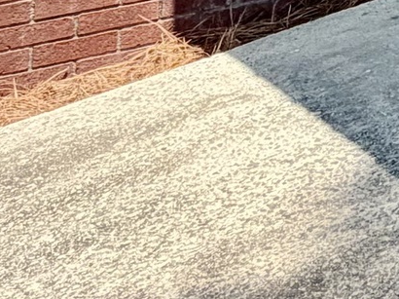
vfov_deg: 11.8
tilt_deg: +1.4
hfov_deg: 14.0
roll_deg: -2.4
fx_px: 1210
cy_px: -382
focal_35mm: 105
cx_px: 916
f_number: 2.2
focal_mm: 2.22
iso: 40
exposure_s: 1/527
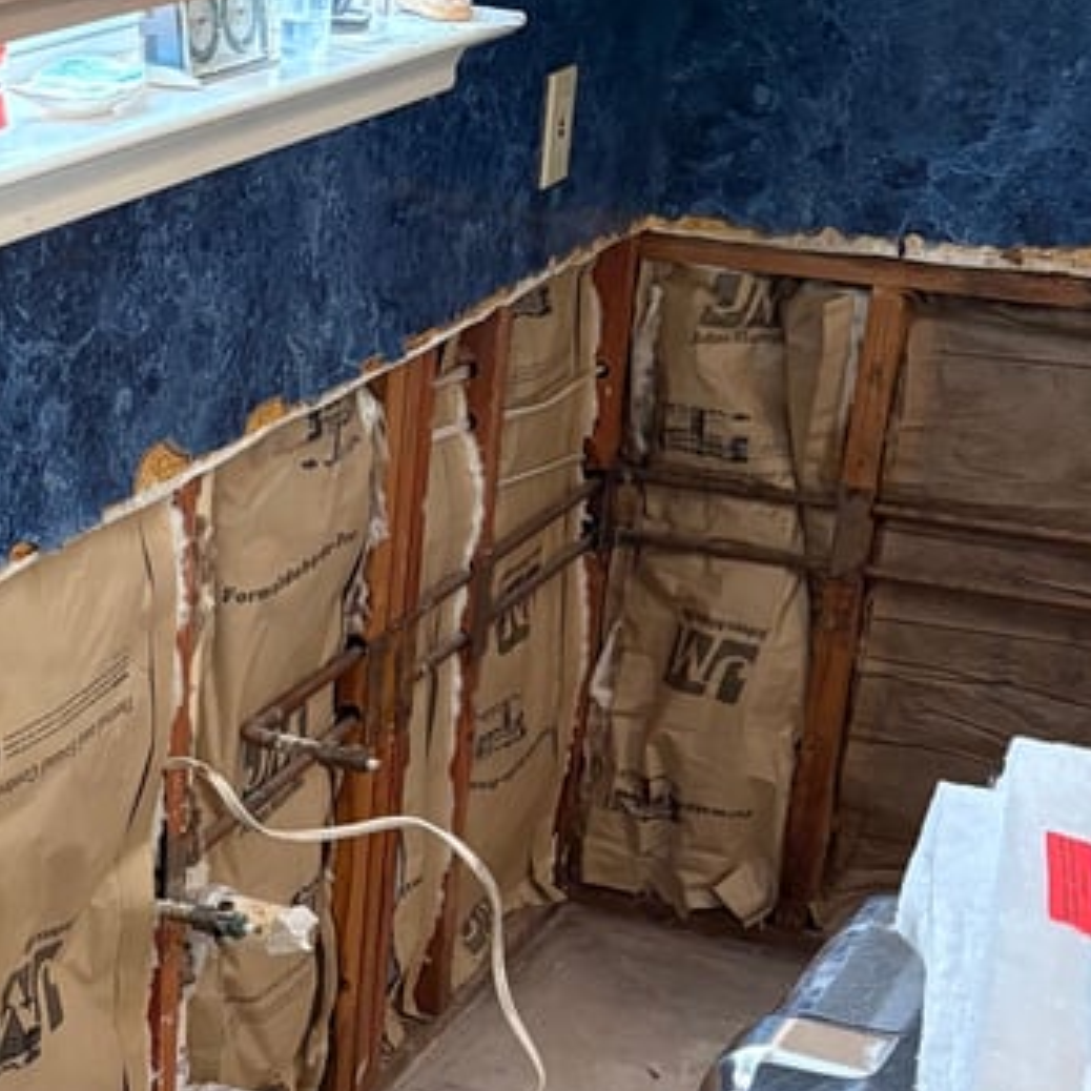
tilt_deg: -29.7
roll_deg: -0.8
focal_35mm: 68
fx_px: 2425
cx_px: 91
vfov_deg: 24.4
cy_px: 1033
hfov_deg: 24.6
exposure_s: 1/60
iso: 500
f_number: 1.6
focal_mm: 5.96
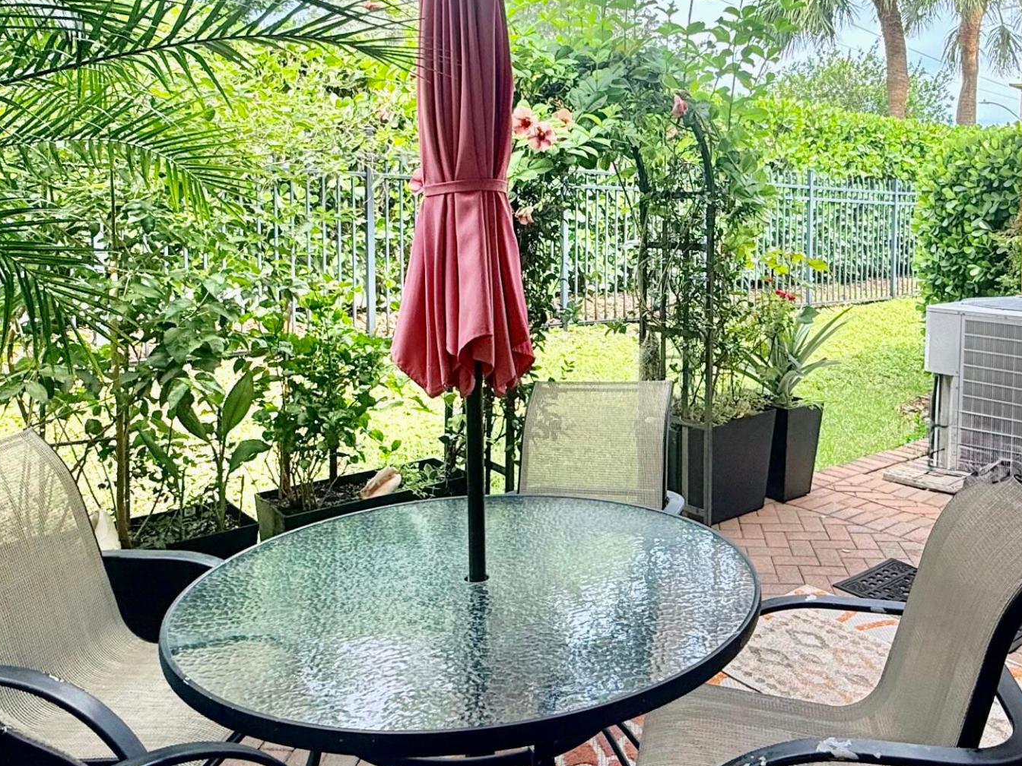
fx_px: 886
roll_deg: -0.7
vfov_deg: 46.1
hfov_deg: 59.3
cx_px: 627
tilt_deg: -3.1
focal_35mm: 30
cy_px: 255
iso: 64
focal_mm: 2.22
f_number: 2.2
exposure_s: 1/461
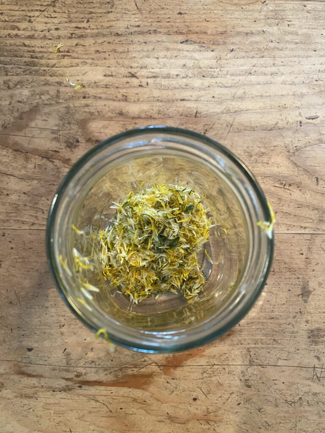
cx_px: 162
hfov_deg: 53.1
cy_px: 216
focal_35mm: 26
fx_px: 325
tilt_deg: -81.3
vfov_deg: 67.3
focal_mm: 4.25
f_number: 1.8
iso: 400
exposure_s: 1/40
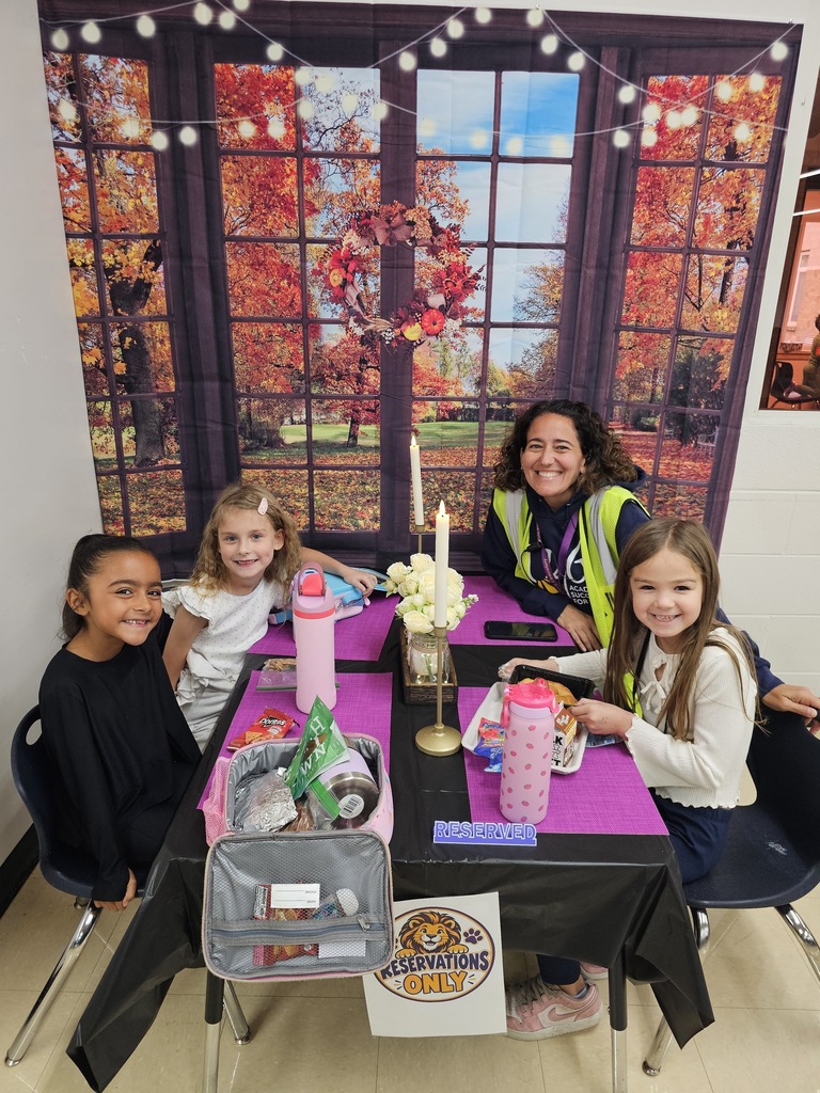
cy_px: 546
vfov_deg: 73.9
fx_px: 726
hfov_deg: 58.9
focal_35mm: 23
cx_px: 410
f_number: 1.7
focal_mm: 6.3
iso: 250
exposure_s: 1/120
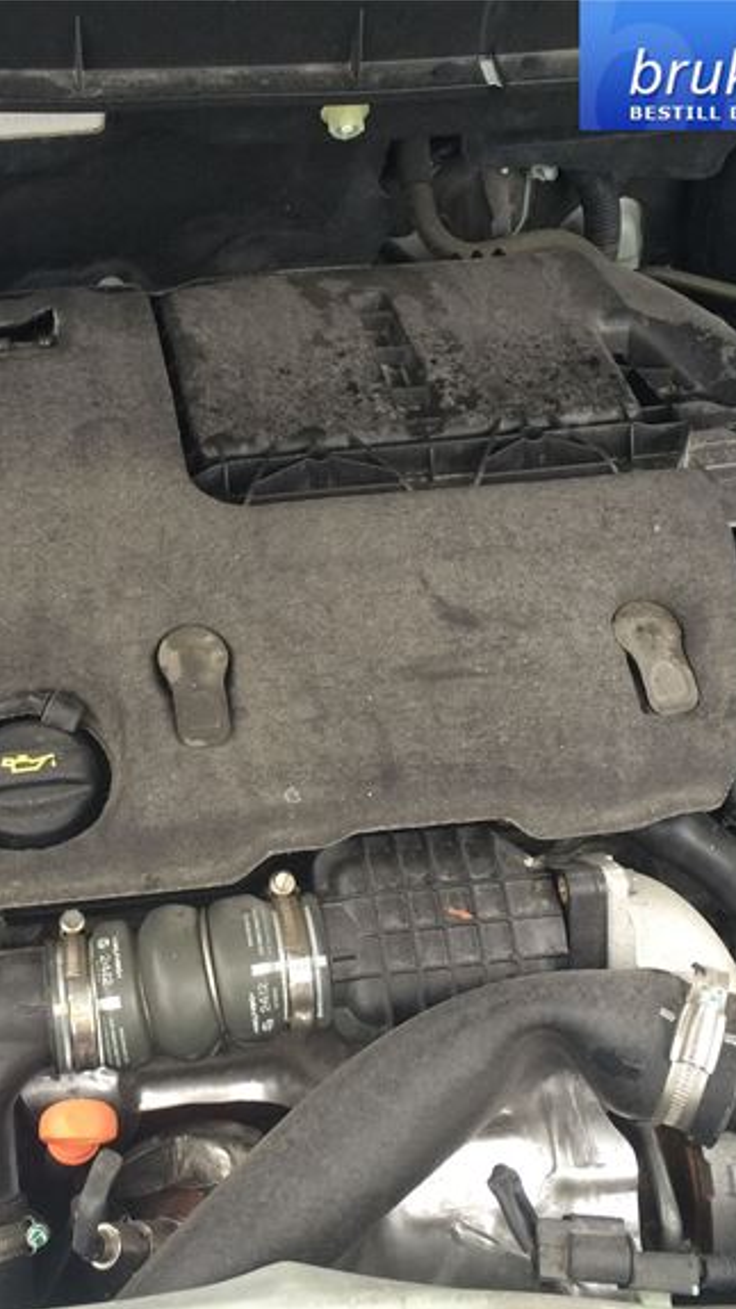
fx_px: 1526
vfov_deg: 46.4
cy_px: 682
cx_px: 214
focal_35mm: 44
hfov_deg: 26.9
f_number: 2.2
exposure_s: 1/30
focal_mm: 4.15
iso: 80
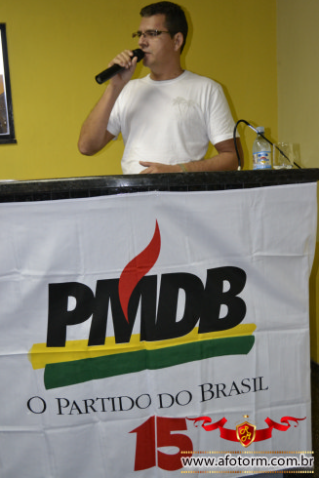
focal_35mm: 52
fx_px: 691
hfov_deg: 26.0
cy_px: 238
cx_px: 160
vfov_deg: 38.2
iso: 2000
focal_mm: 34
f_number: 5
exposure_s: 1/60
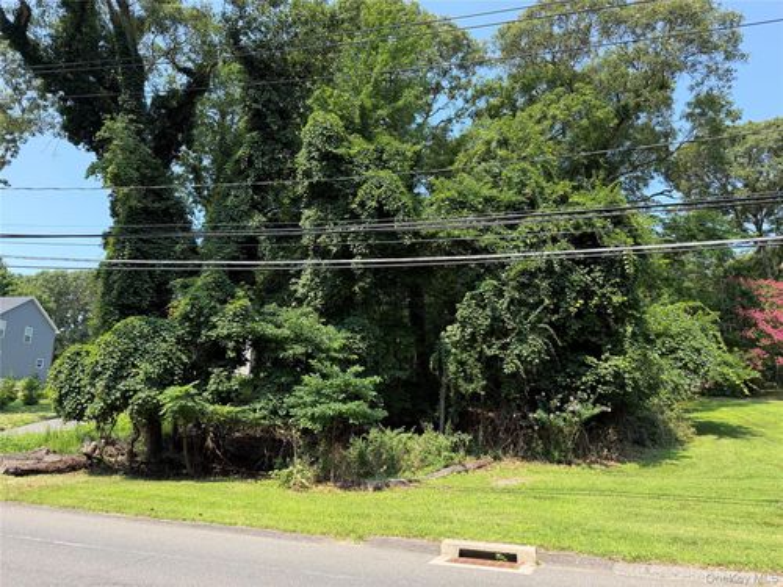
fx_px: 543
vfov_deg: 56.8
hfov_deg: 71.6
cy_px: 294
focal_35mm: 24
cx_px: 392
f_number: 1.78
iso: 100
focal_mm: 6.76
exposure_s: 1/1553
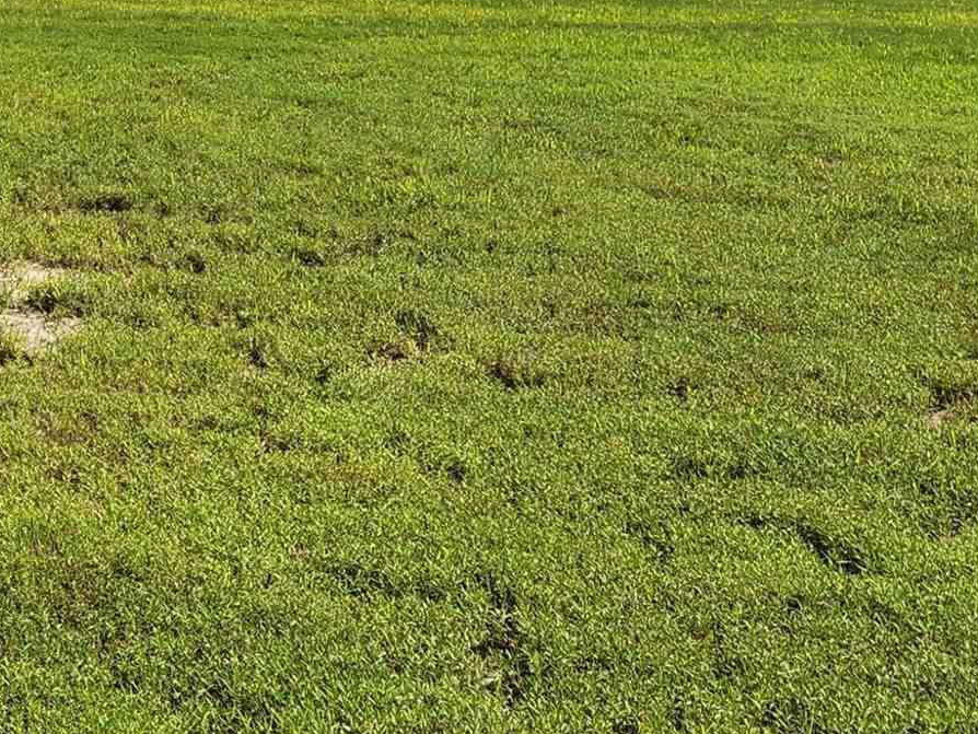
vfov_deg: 17.6
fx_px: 2233
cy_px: -183
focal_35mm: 79
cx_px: -375
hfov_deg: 21.7
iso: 20
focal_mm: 5.4
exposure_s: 1/2222
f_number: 1.8
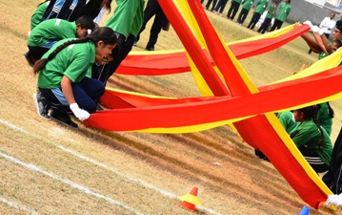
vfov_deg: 8.3
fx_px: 1474
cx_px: 225
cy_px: 66
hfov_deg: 13.2
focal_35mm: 158
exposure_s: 1/400
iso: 250
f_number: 9
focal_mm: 58
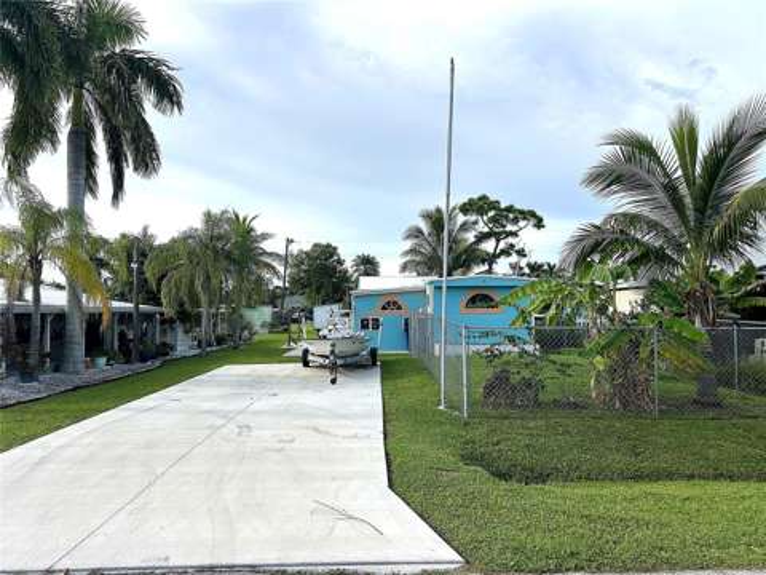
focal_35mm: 26
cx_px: 383
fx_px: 575
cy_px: 288
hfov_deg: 67.3
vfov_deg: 53.1
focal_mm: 5.7
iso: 50
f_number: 1.5
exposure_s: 1/2841
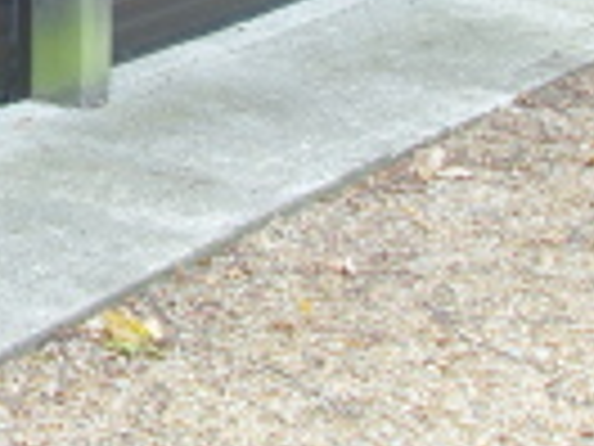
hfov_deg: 12.7
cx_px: -436
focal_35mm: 143
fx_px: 2454
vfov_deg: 9.9
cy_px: -324
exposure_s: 1/40
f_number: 2.8
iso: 80
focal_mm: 6.2
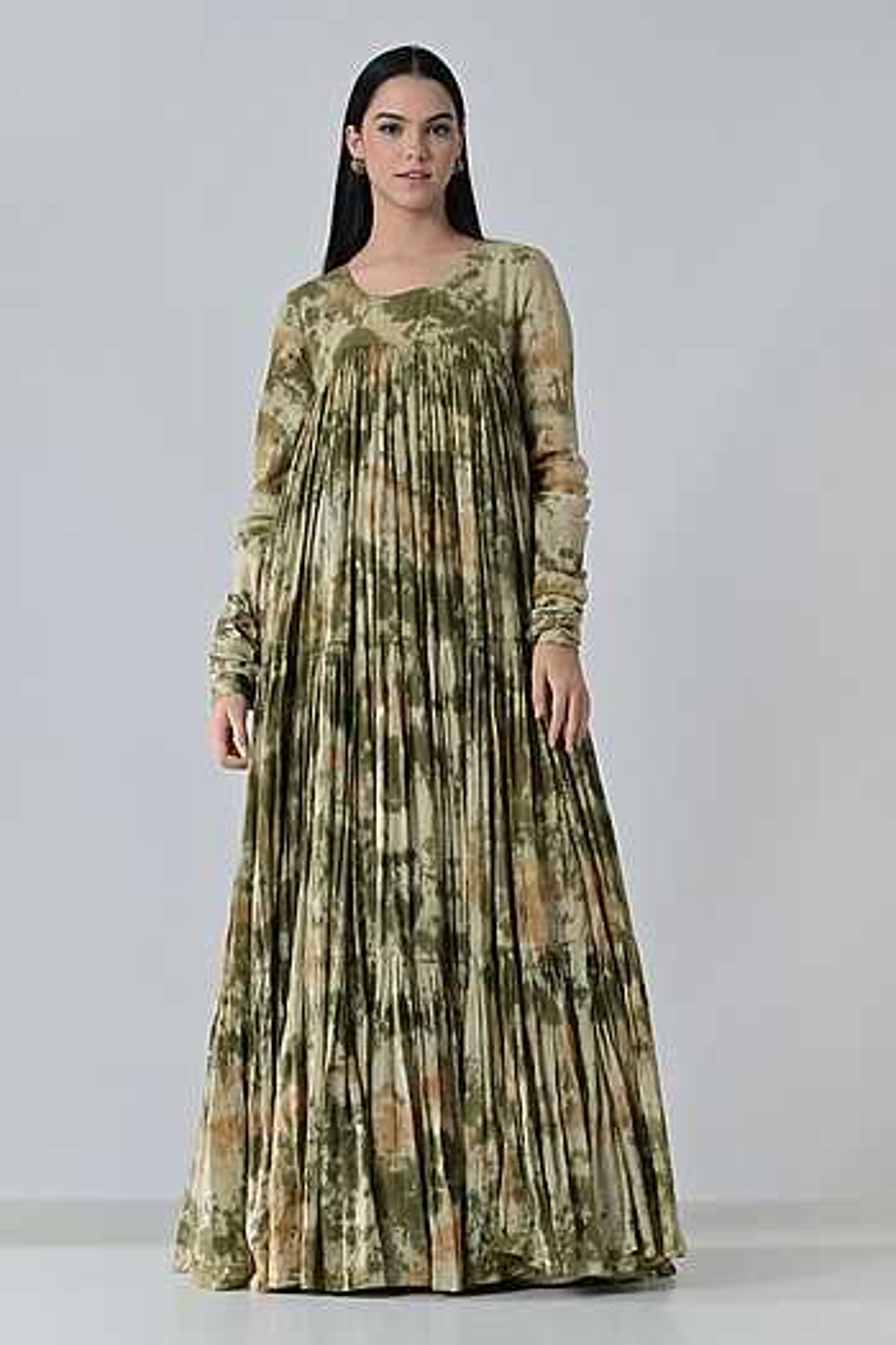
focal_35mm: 68
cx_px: 448
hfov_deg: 20.0
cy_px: 672
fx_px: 2538
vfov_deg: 29.7
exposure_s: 1/160
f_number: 8
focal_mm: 68
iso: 200
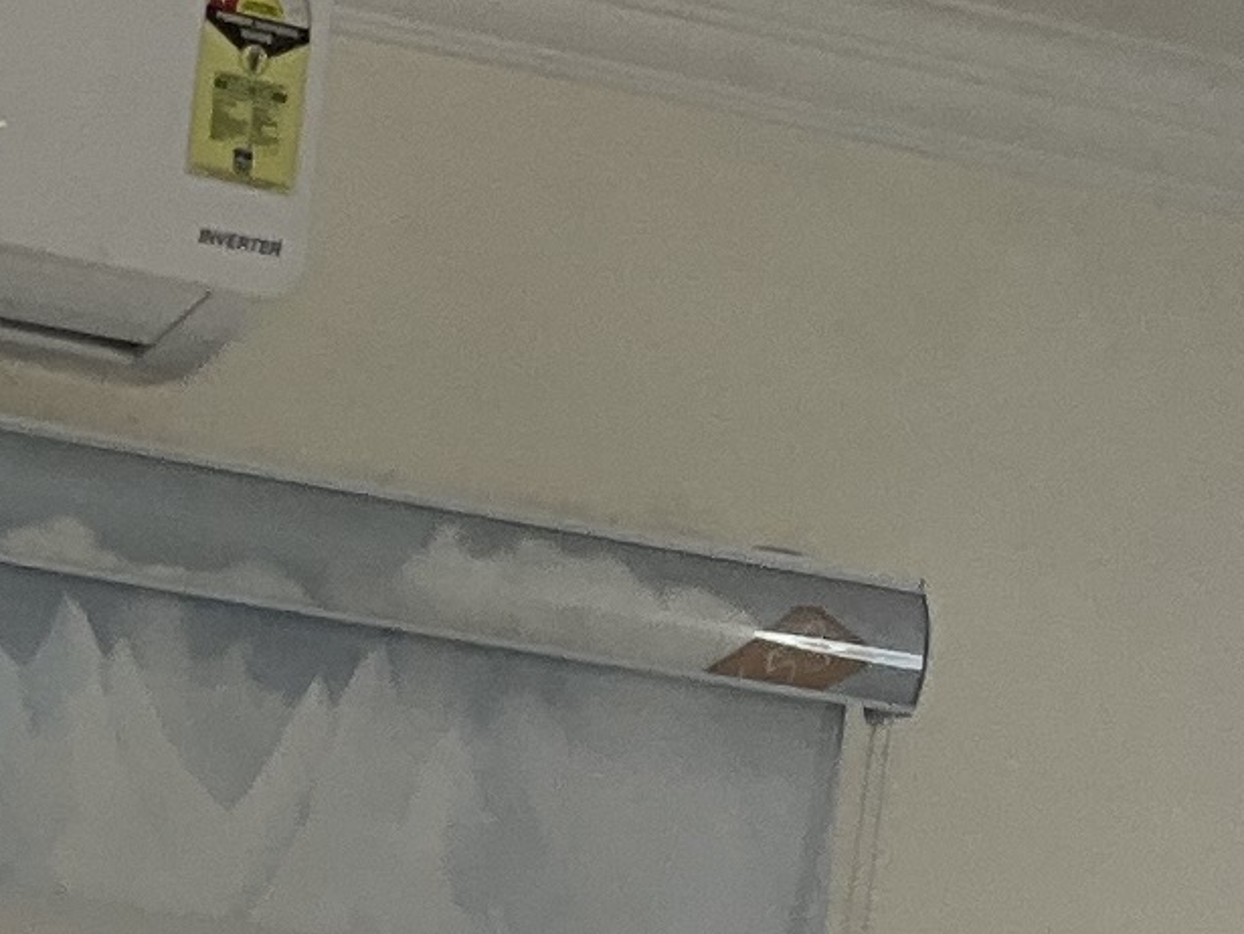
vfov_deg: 7.0
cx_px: 795
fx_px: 6832
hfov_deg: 10.4
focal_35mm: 190
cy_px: 2891
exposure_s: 1/100
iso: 32
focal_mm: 3
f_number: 1.8
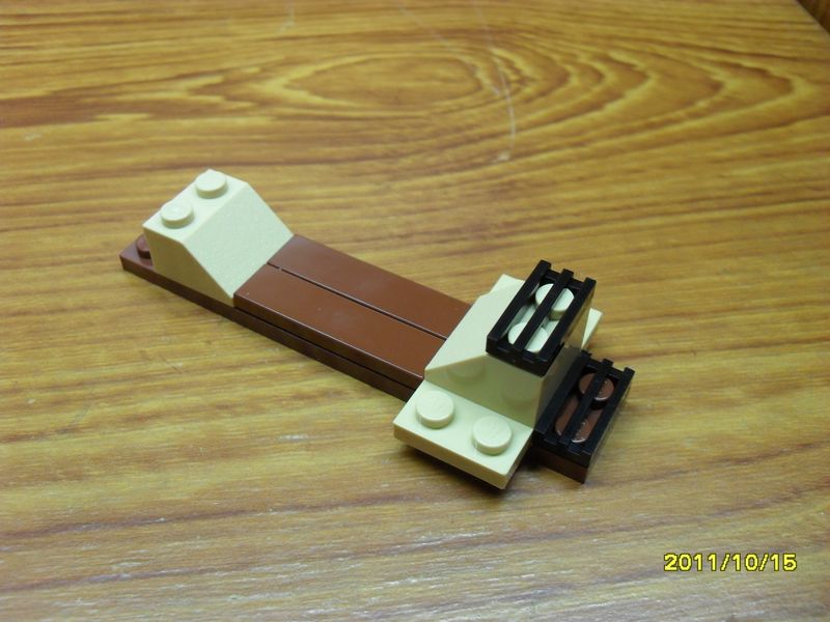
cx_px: 415
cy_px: 311
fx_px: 839
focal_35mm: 35
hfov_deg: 52.6
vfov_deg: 40.7
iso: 200
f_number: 2.8
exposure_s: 1/30
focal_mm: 6.2
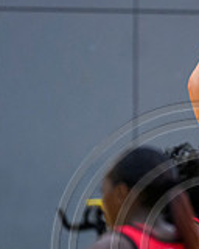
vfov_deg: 2.2
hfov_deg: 1.7
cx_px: 202
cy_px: 214
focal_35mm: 887
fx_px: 6530
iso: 3200
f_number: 2.8
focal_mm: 200
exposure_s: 1/1000
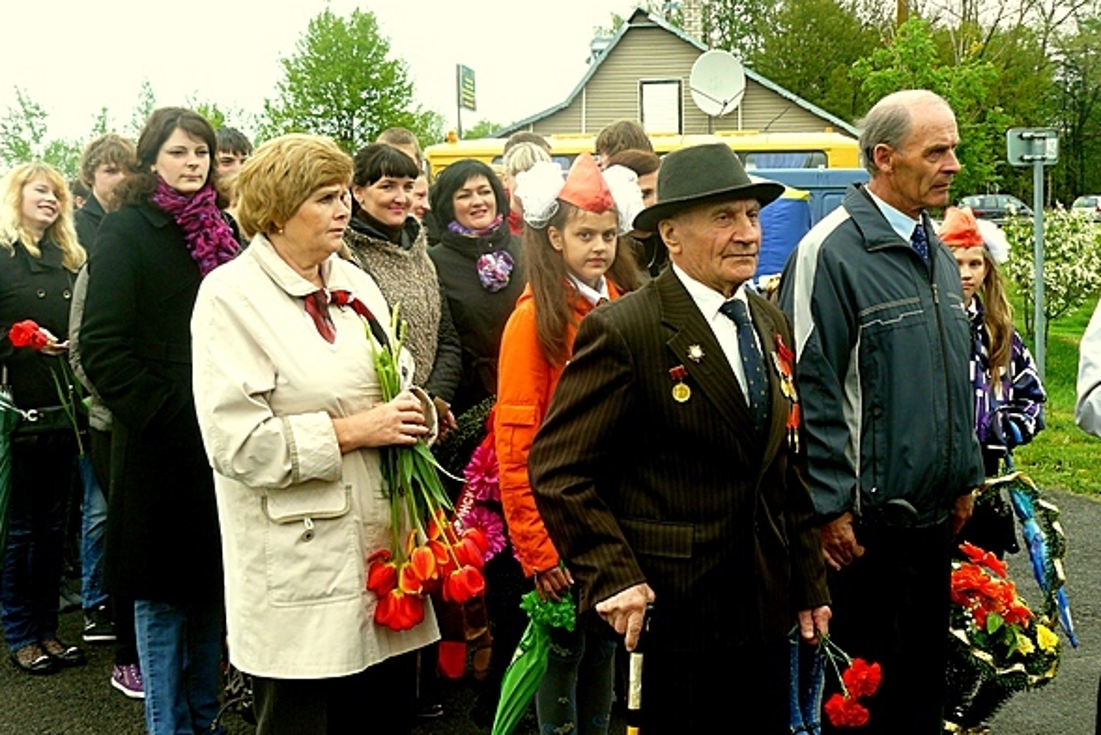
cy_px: 367
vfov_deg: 25.1
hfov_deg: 36.9
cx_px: 548
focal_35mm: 54
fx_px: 1652
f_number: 3.6
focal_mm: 8.4
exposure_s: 1/125
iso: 100
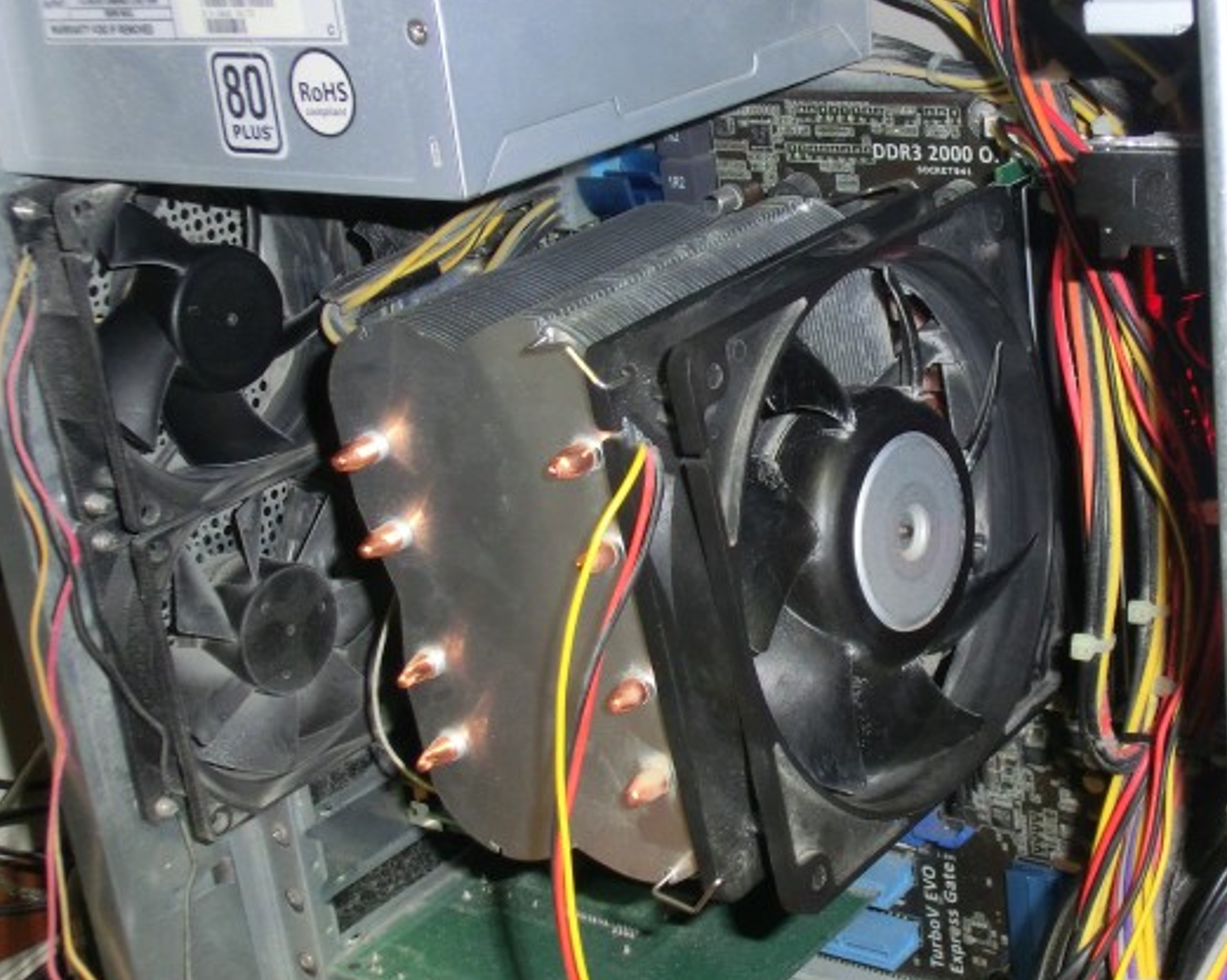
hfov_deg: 28.5
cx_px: 838
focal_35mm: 66
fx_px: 2395
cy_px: 502
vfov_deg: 23.1
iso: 400
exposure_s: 1/15
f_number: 4.2
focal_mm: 7.87
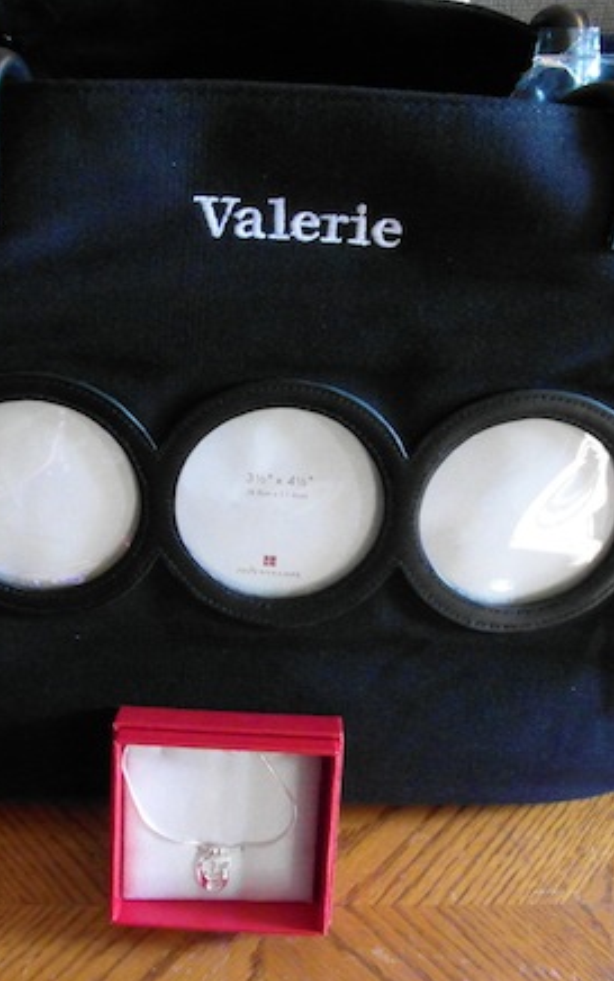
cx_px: 250
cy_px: 502
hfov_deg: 36.2
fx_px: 936
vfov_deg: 55.3
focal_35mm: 35
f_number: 5.8
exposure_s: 1/8
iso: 1600
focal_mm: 4
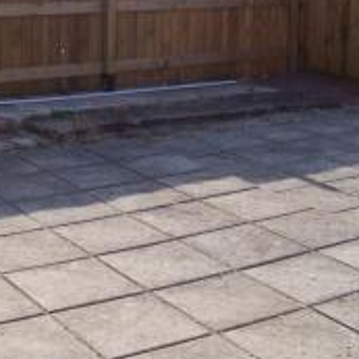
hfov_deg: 22.7
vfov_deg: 22.3
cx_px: 145
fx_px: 892
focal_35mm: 76
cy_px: 45
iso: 80
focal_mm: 5.6
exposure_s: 1/250
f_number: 5.1
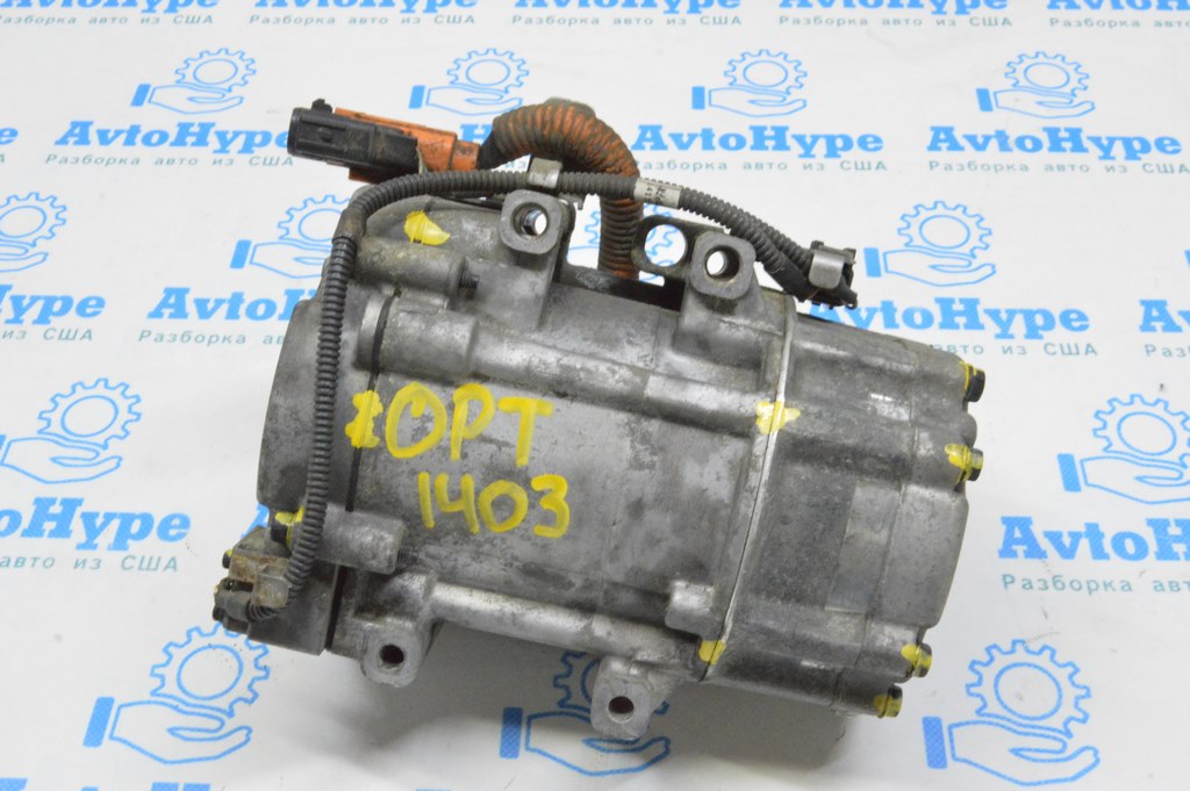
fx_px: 1387
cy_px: 396
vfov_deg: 31.8
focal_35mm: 42
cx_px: 595
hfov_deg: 46.4
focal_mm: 28
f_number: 20
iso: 6400
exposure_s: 1/15
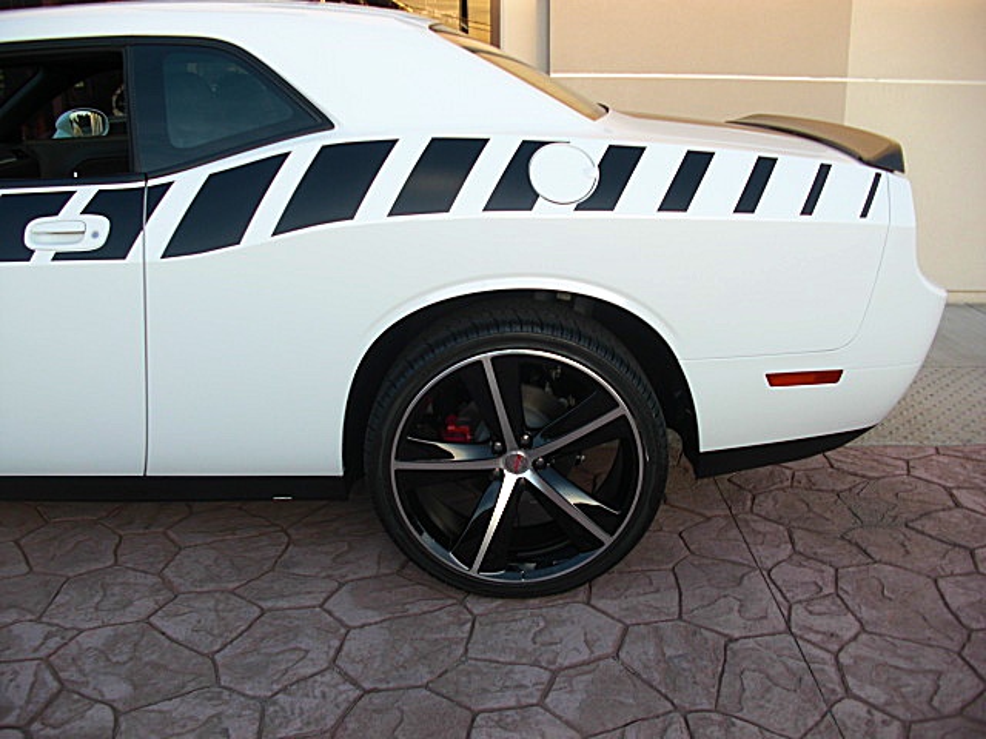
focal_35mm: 36
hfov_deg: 51.4
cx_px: 493
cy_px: 370
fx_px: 1025
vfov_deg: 39.7
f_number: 2.8
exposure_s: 1/80
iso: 50
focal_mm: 6.3
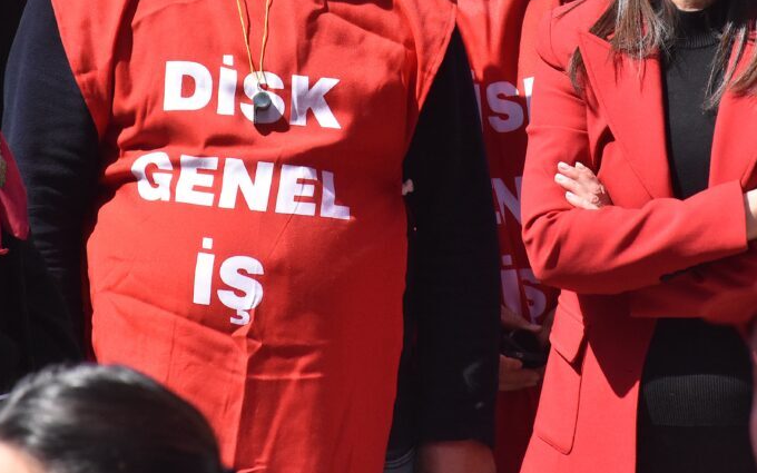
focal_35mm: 403
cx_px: 419
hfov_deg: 5.2
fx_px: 8314
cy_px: 12
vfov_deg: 3.3
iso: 1600
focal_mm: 140
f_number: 7.1
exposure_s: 1/3200
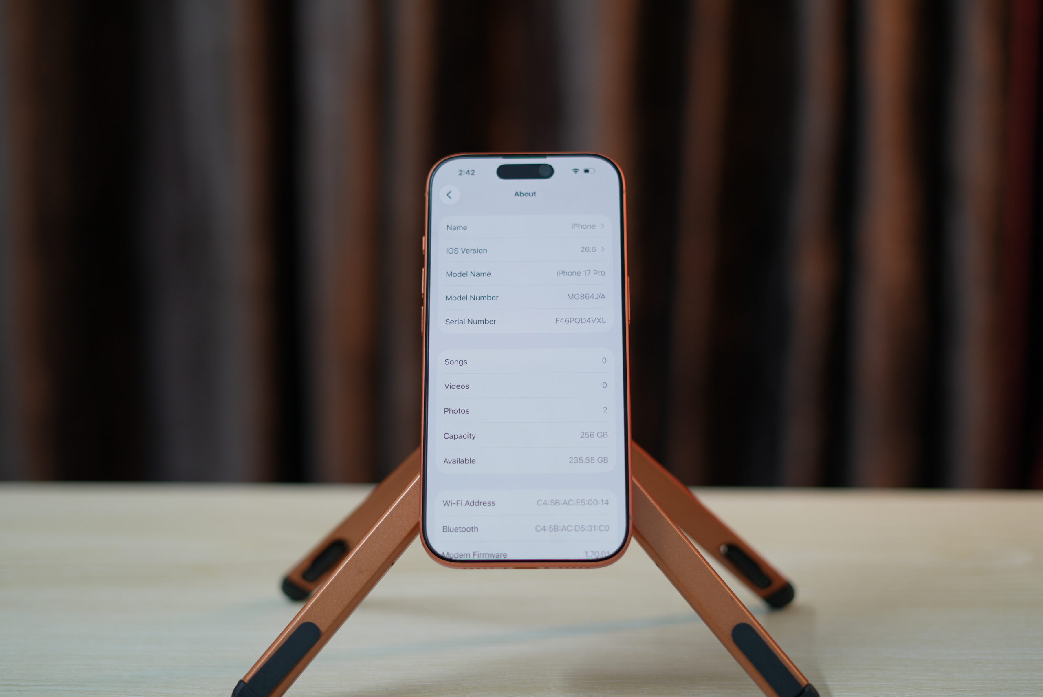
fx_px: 1449
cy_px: 348
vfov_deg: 27.0
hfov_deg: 39.6
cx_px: 522
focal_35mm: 50
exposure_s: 1/100
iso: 320
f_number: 2.2
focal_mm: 50
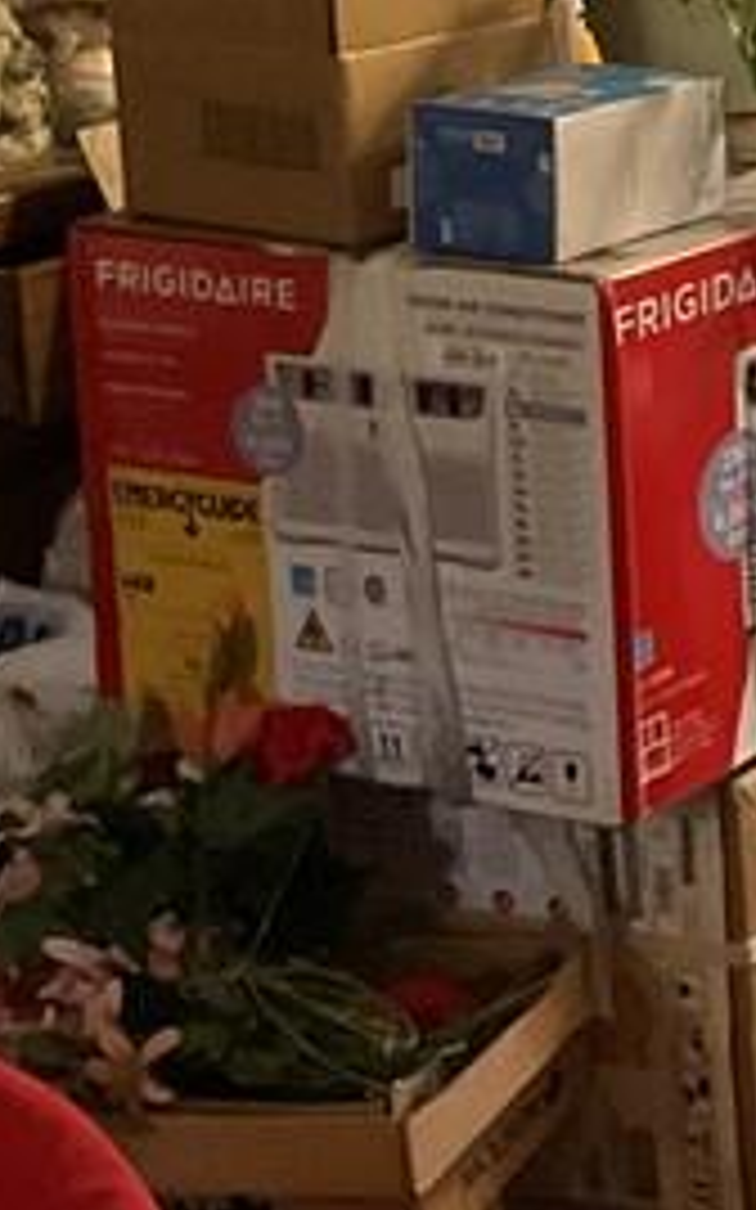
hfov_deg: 10.1
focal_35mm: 117
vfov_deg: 17.4
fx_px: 3859
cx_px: 1624
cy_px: -9
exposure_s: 1/40
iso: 200
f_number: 1.8
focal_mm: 3
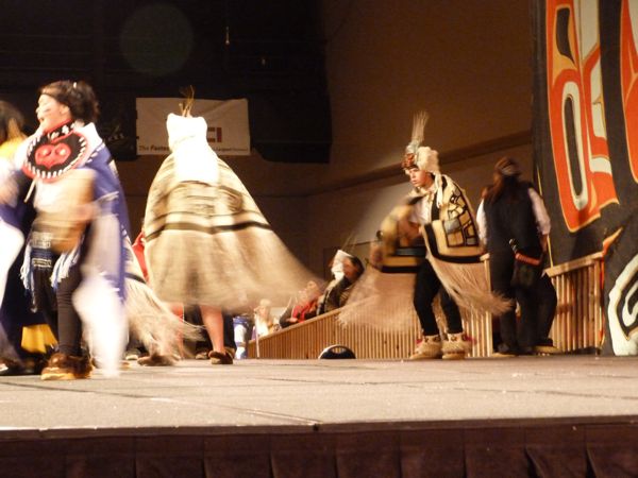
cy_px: 239
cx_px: 319
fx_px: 2175
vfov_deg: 12.6
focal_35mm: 118
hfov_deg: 16.7
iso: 800
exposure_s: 1/10
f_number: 3.5
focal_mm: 21.2
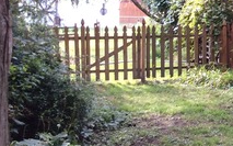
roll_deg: +2.1
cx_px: 342
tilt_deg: -0.8
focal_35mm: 102
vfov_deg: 12.7
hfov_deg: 18.3
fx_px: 648
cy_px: 20
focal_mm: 3.3
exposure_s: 1/60
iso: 40
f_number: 2.4
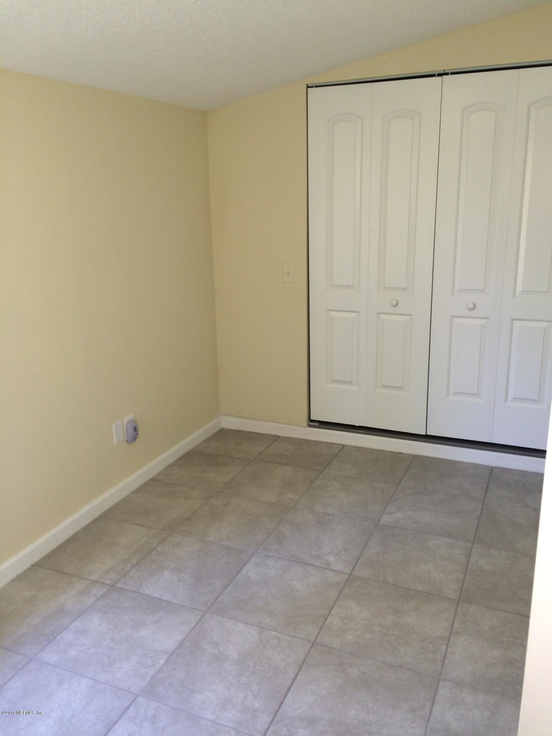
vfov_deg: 61.7
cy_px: 368
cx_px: 276
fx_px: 617
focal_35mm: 29
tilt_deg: -15.6
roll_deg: +1.5
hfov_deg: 48.2
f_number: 2.2
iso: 50
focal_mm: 4.15
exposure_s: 1/30
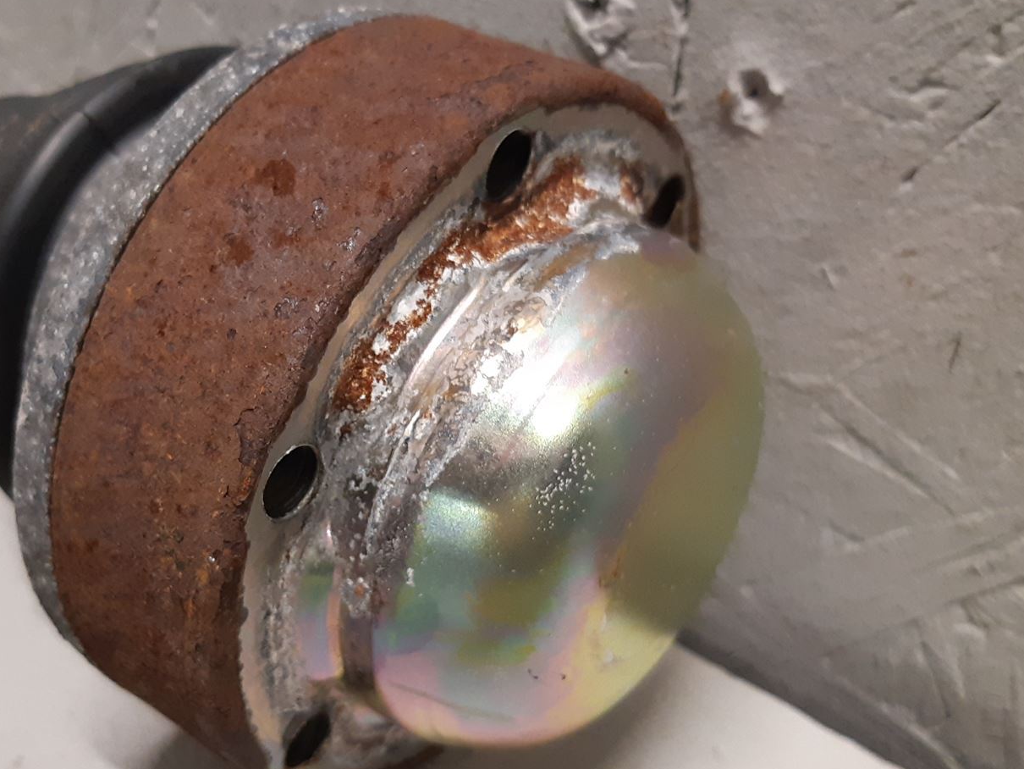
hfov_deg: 42.3
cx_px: 333
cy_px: 450
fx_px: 1302
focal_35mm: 44
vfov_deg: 32.8
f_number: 1.7
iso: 200
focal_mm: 3.93
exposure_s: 1/33
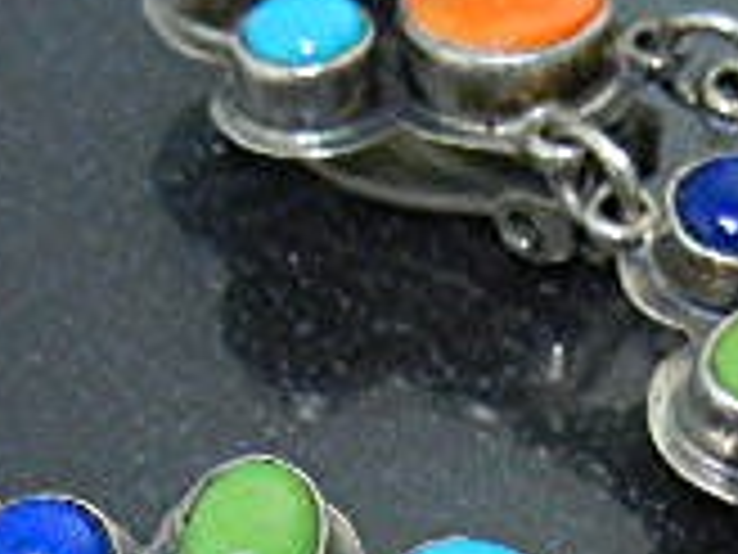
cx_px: 504
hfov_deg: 11.2
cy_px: 721
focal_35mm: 176
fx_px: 3752
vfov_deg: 8.3
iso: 800
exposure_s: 1/30
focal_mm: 8.1
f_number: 7.6
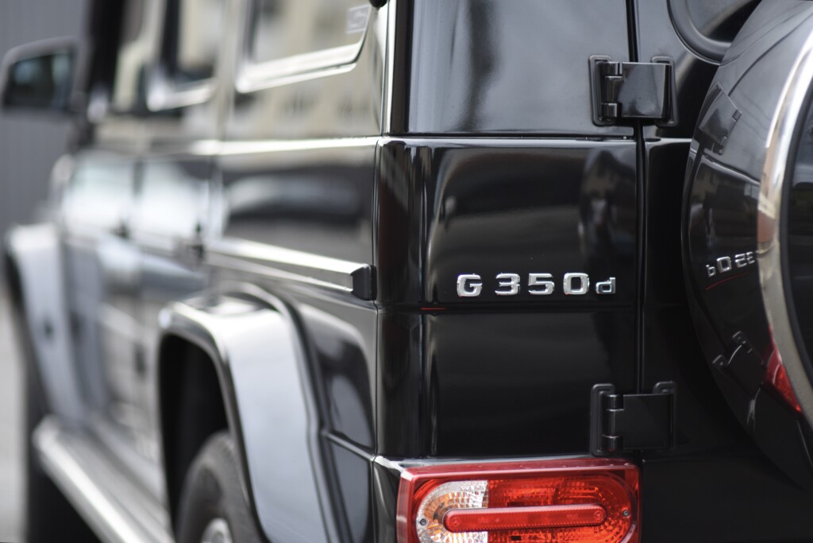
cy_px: 272
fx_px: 1920
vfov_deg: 16.1
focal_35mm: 85
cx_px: 406
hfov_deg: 23.9
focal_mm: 85
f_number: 1.4
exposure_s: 1/250
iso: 640
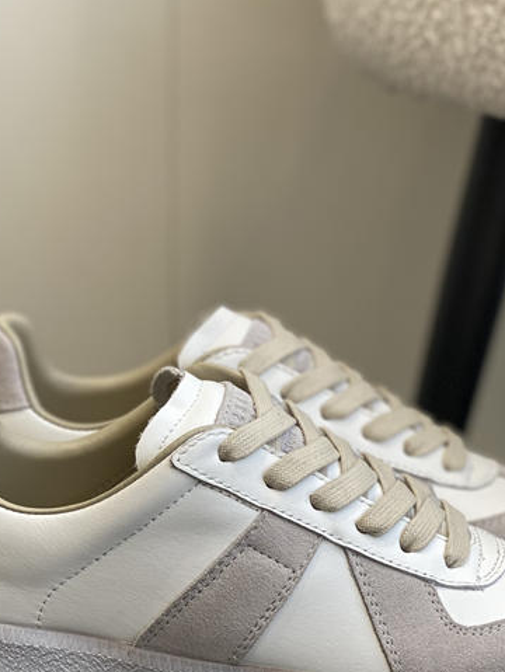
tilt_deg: -17.8
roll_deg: -1.8
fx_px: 1826
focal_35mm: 94
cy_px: 525
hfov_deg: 15.7
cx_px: 289
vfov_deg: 20.6
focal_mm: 6
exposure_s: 1/122
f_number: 2
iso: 40
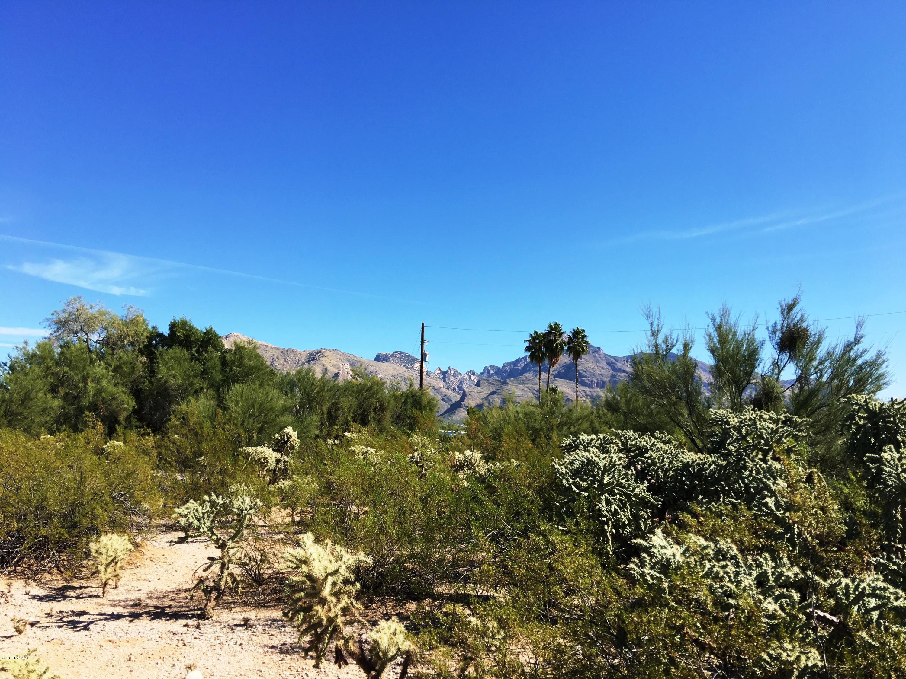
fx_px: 759
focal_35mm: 29
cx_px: 453
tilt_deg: +11.7
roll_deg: -2.0
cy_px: 340
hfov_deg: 61.7
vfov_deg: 48.2
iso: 25
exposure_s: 1/1183
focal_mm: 4.15
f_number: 2.2
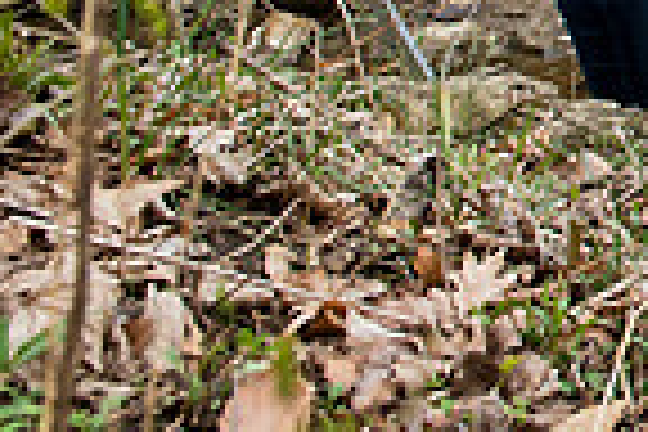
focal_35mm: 97
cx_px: 1192
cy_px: -209
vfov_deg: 13.3
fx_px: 1746
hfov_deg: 17.0
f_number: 6.3
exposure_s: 1/320
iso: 320
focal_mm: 24
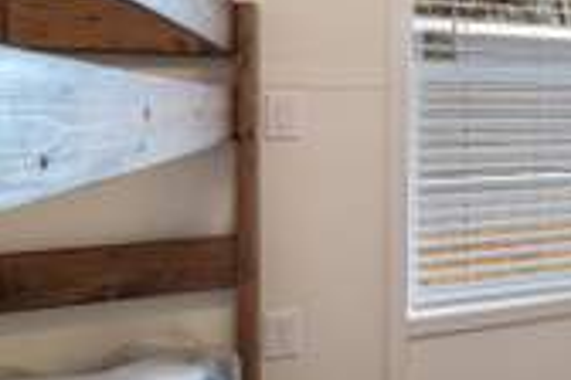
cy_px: 122
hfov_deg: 33.8
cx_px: 755
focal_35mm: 40
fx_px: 634
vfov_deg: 33.1
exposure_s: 1/5
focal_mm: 14
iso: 800
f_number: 8
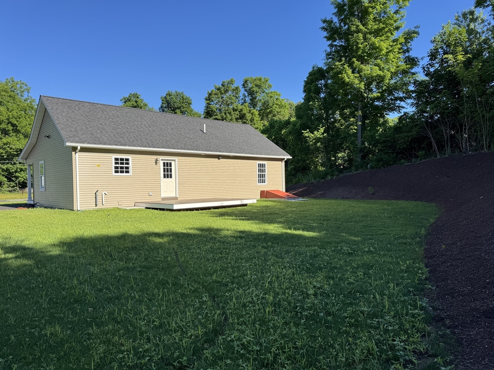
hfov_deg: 71.6
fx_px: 343
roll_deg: +1.0
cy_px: 185
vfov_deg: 56.8
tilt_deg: -0.5
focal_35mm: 24
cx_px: 247
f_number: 1.78
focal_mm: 6.76
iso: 80
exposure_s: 1/2174
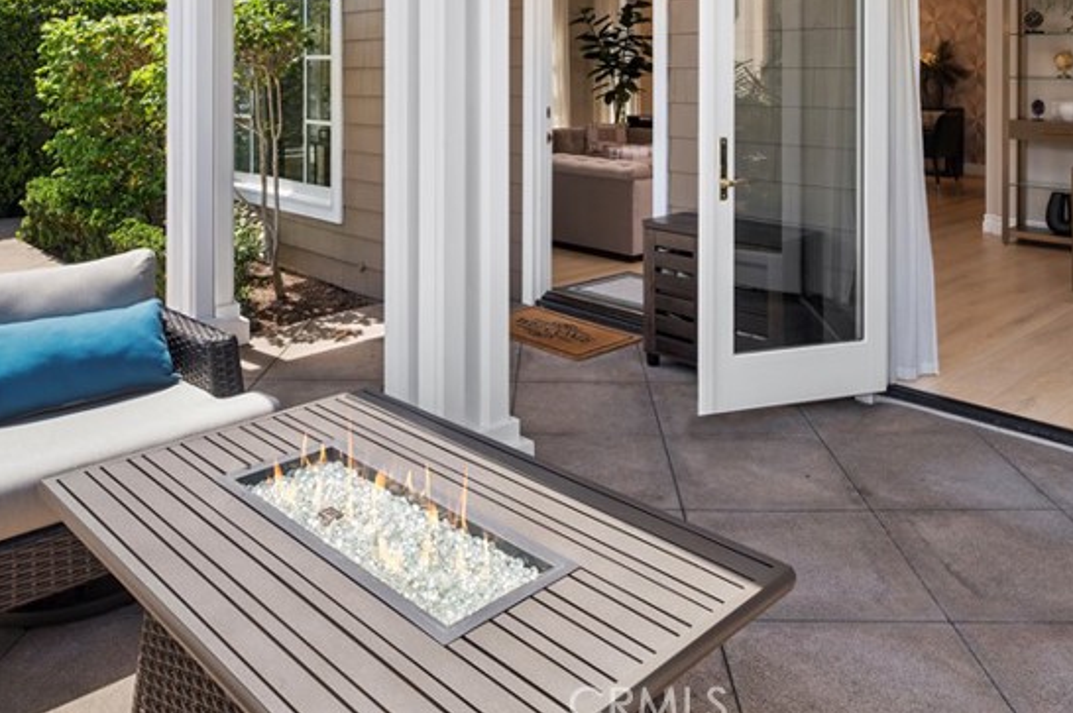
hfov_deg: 62.0
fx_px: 893
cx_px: 515
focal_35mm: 30
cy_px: 64
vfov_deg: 40.1
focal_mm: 16
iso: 100
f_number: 9
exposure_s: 1/100
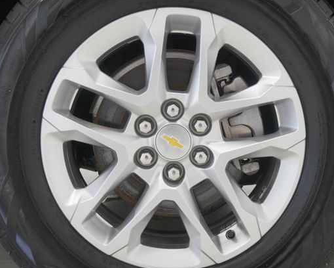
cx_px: 173
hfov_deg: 35.4
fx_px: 524
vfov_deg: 28.6
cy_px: 137
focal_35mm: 53
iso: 500
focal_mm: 30
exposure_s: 1/160
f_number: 5
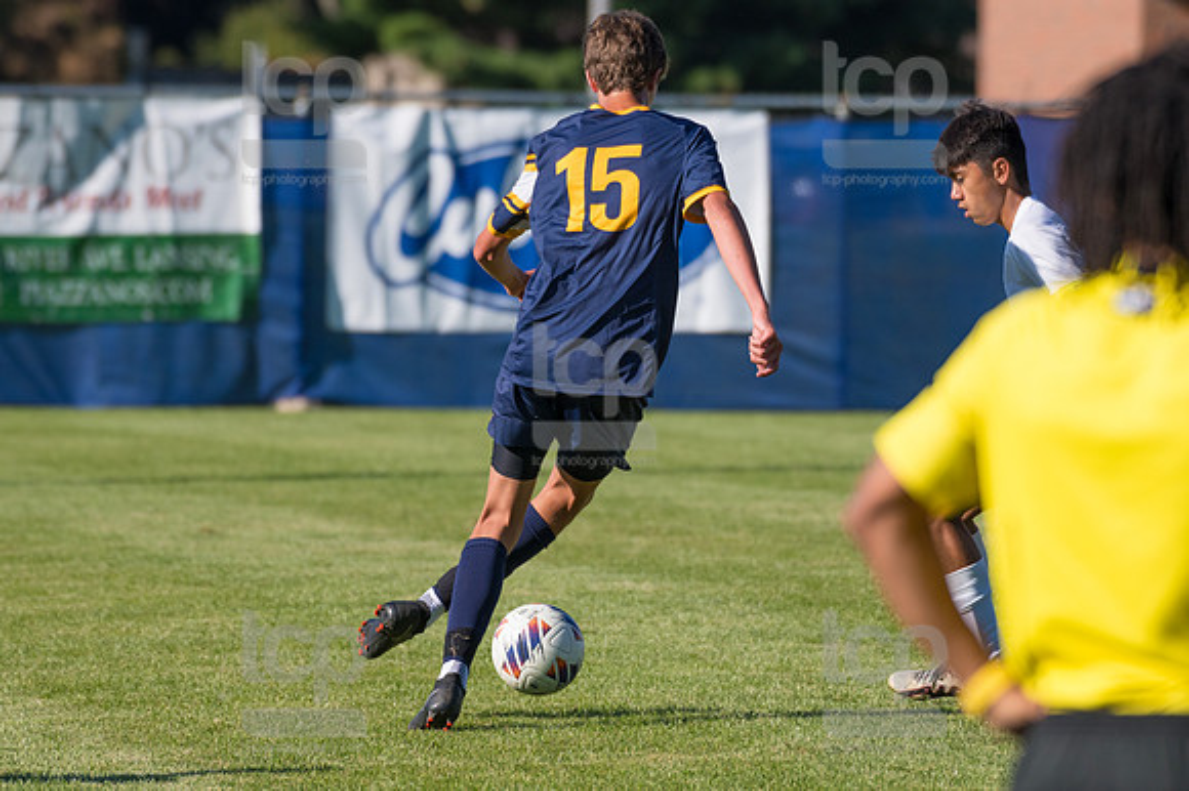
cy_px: 396
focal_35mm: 450
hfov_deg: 4.6
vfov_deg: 3.1
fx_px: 14853
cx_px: 594
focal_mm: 300
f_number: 5.6
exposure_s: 1/2000
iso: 320
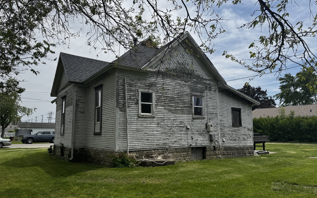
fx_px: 225
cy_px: 102
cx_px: 157
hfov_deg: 70.4
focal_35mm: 26
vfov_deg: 47.6
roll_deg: -0.3
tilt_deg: +6.7
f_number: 1.78
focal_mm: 6.76
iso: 80
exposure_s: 1/7092
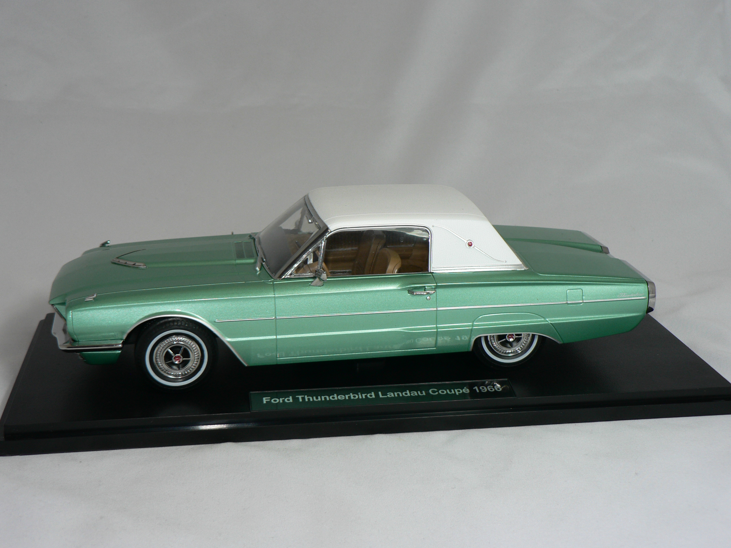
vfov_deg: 28.0
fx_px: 1098
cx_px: 366
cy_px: 274
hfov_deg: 36.8
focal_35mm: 52
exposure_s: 1/60
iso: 80
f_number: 2.8
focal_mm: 8.7
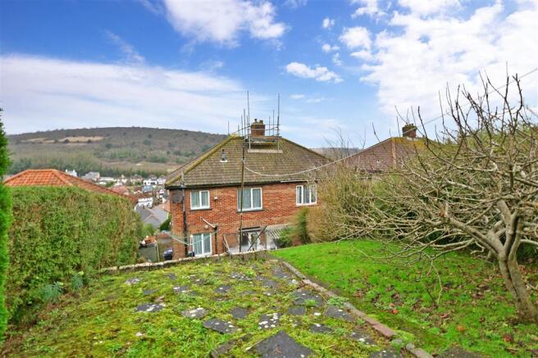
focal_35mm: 15
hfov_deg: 100.4
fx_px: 224
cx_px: 269
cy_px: 179
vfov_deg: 77.3
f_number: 8
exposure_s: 1/10
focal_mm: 10
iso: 160
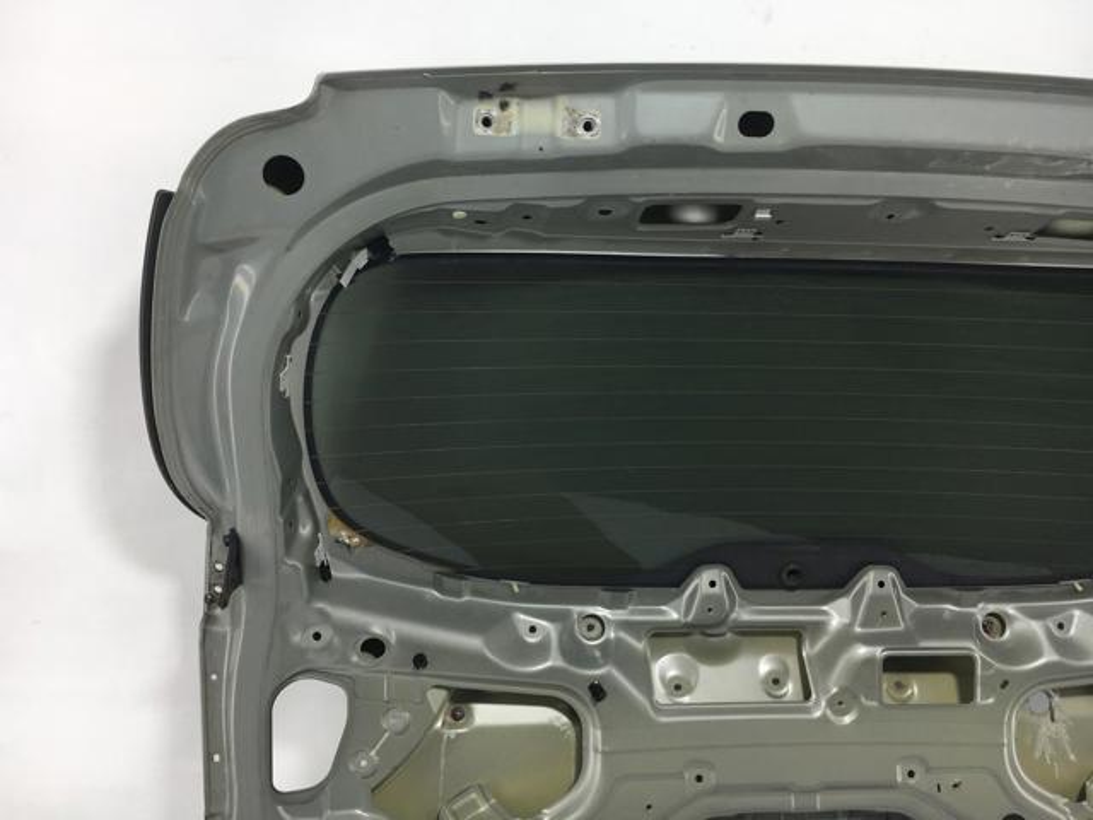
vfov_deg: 48.2
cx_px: 546
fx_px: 916
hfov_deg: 61.7
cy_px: 410
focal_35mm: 29
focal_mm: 4.15
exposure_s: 1/163
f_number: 2.2
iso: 25
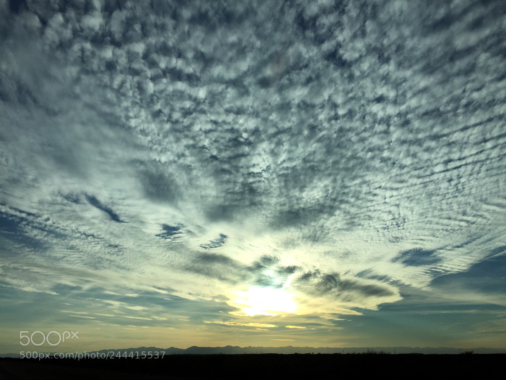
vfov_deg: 48.2
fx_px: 424
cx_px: 253
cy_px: 190
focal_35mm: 29
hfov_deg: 61.7
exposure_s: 1/6623
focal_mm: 4.15
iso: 32
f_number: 2.2
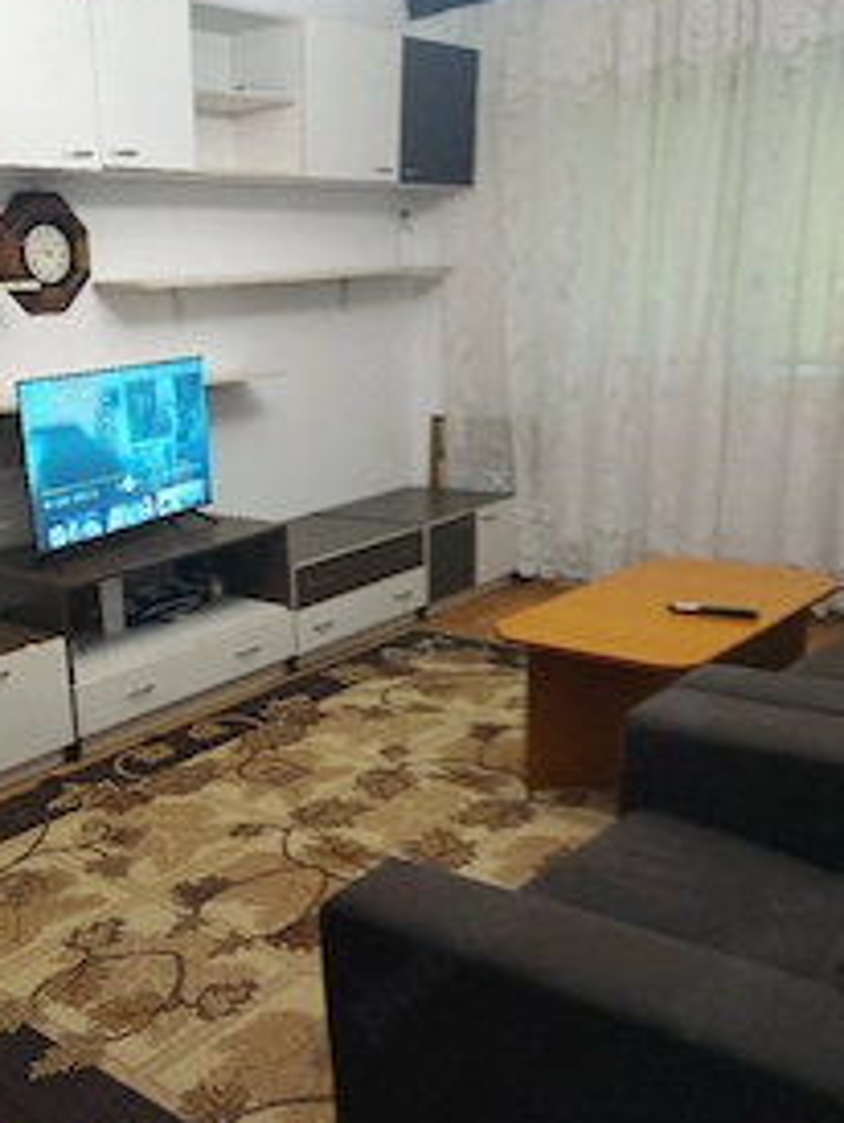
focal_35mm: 35
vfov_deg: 52.3
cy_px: 660
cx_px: 246
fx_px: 1136
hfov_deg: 40.0
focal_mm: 5.23
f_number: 1.8
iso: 250
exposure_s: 1/25
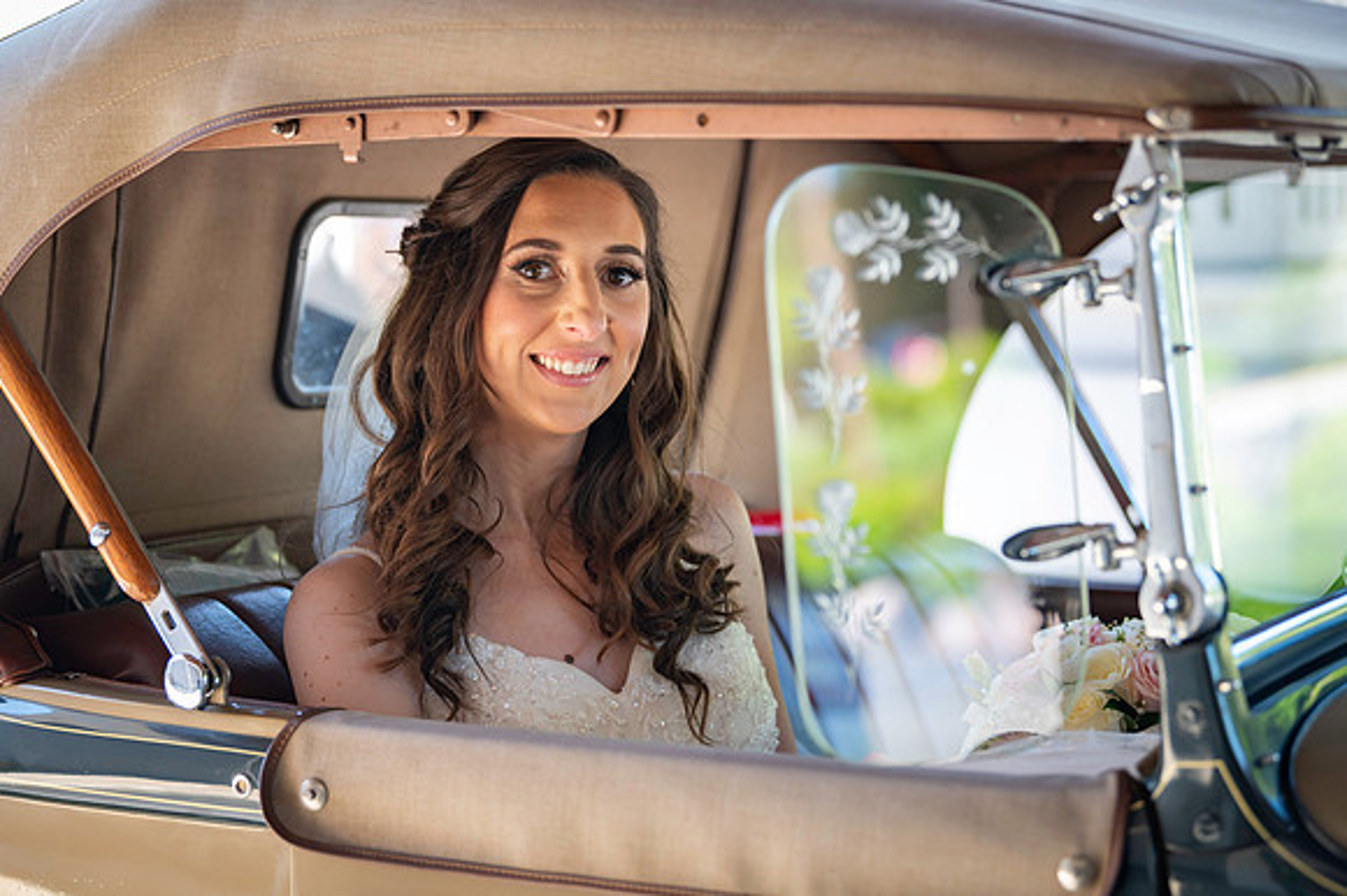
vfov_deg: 13.7
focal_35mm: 100
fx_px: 3739
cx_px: 674
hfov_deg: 20.4
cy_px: 448
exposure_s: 1/320
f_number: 3.5
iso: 1000
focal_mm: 100
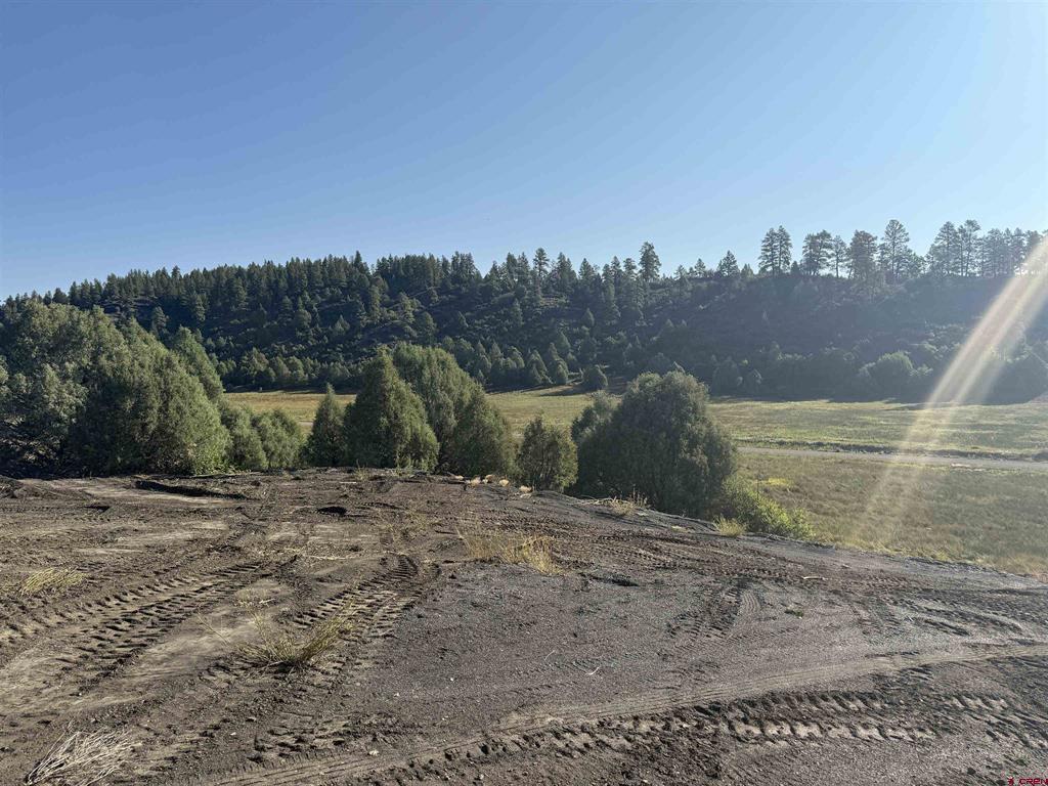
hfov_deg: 71.6
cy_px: 393
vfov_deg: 56.8
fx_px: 727
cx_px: 524
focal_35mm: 24
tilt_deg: -2.0
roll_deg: +2.4
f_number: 1.78
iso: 80
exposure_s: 1/4673
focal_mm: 6.76
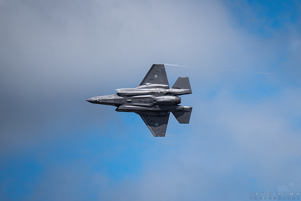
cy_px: 146
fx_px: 7734
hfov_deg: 2.2
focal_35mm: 925
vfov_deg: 1.5
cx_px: 226
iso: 160
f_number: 8
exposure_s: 1/1000
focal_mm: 600
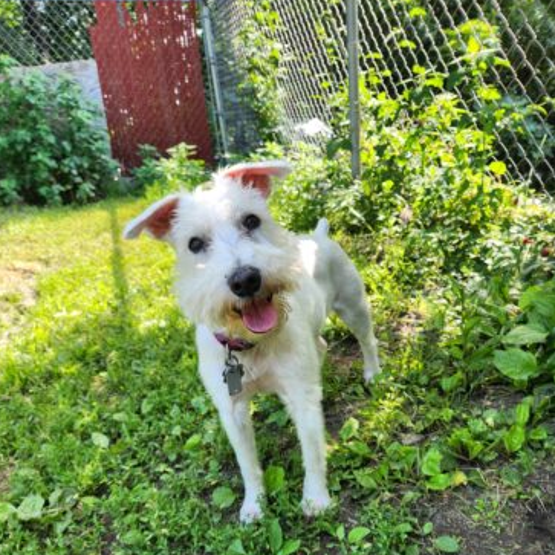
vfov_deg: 56.2
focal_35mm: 28
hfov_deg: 57.3
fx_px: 508
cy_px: 367
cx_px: 271
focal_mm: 5.4
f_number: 1.8
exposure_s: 1/180
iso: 32
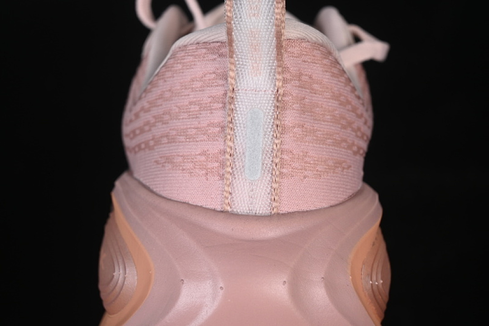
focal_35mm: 75
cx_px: 244
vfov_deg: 18.2
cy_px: 163
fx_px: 1019
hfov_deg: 27.0
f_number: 7.1
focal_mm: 50
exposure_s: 1/80
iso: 160
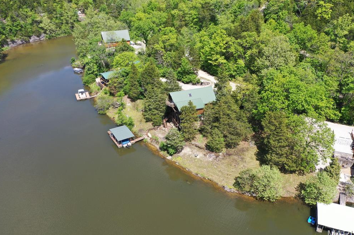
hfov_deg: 63.7
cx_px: 180
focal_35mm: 29
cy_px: 120
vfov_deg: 44.9
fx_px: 285
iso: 100
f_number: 5
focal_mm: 10.26
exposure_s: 1/320
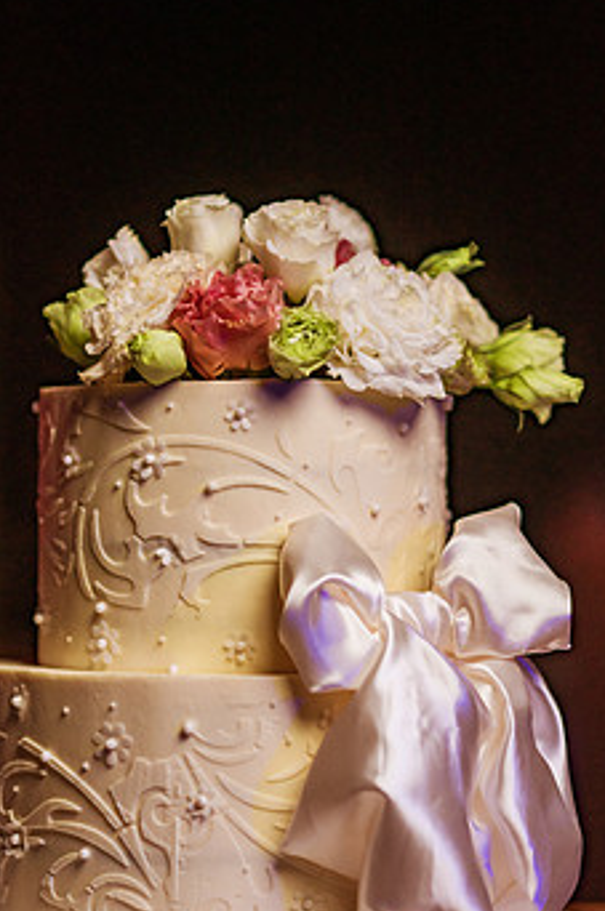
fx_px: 2832
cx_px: 268
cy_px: 453
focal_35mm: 112
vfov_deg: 18.3
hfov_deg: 12.2
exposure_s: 1/640
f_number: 1.8
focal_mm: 85
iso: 1250
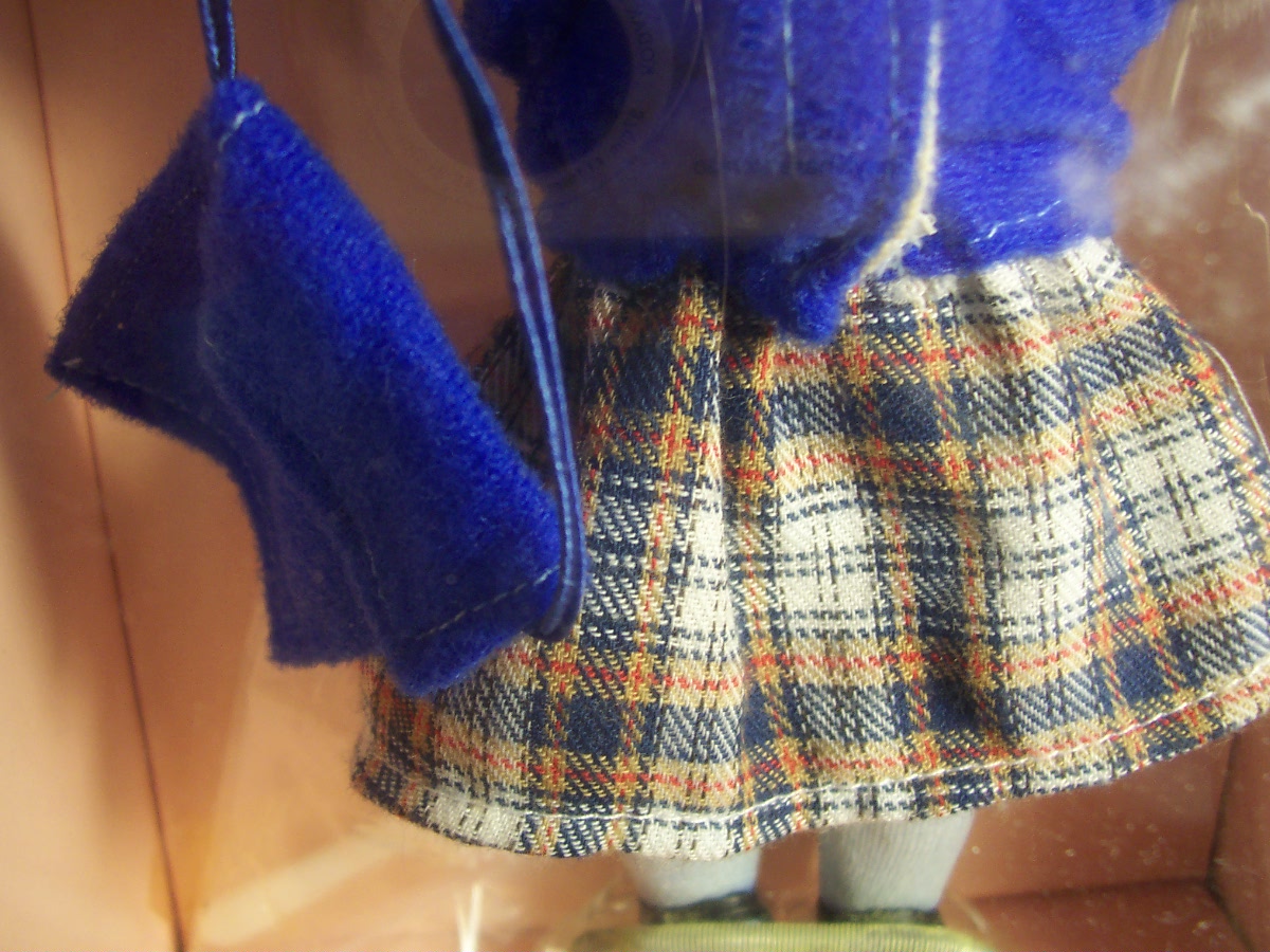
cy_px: 476
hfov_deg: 50.1
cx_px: 635
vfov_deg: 38.7
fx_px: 1357
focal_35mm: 37
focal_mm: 5.6
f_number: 2.8
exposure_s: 1/45
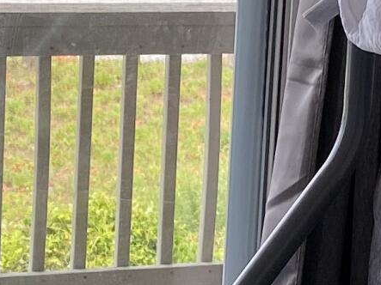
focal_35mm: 176
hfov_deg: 11.2
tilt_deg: -9.2
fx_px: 1937
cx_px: 215
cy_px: 58
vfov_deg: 8.4
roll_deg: -3.0
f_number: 1.8
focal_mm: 4.25
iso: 32
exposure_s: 1/579
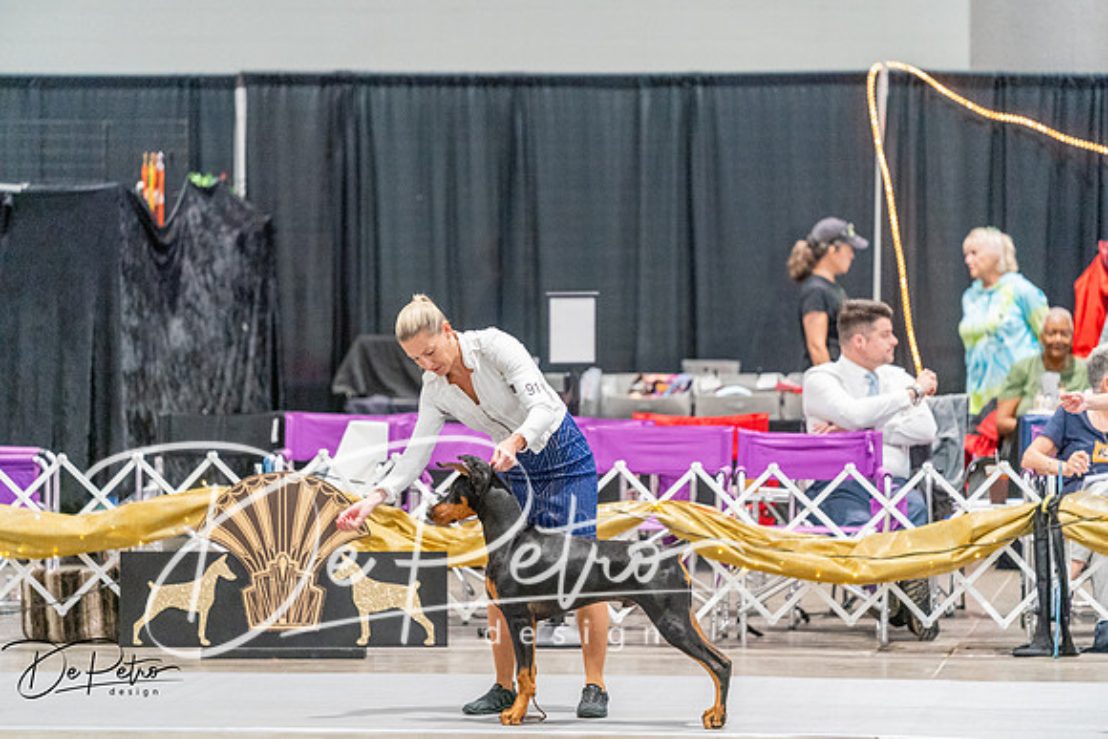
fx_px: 6157
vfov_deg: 6.9
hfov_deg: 10.3
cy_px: 370
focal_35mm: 200
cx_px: 554
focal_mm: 200
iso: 10000
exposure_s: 1/250
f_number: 2.8
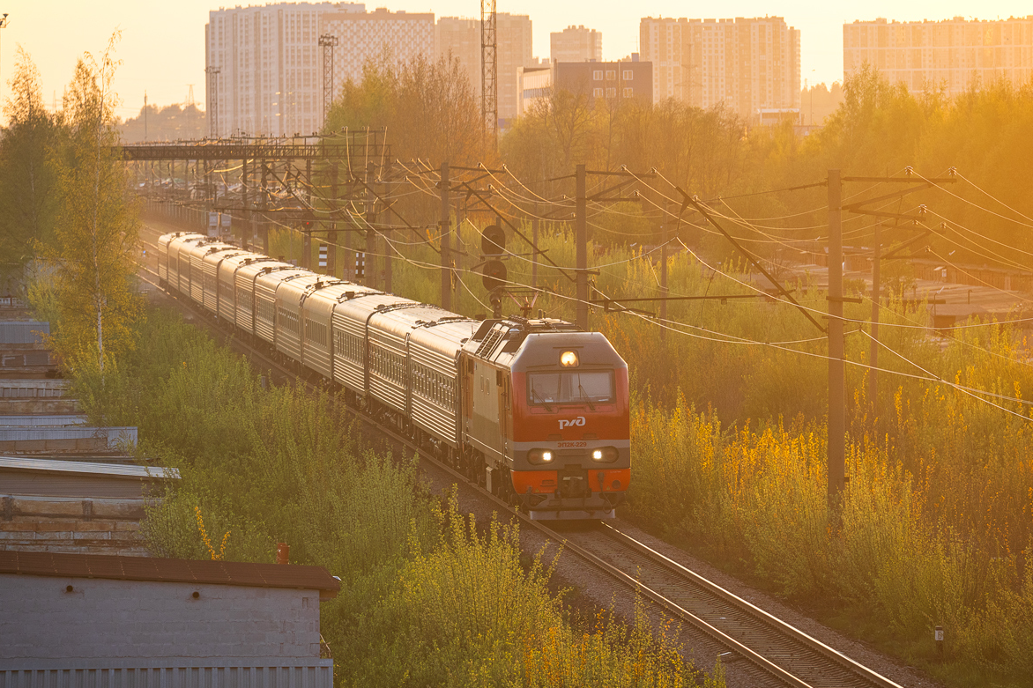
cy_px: 326
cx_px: 512
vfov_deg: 5.5
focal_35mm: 248
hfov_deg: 8.3
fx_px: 7118
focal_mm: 227.1
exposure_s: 1/400
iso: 640
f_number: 7.1
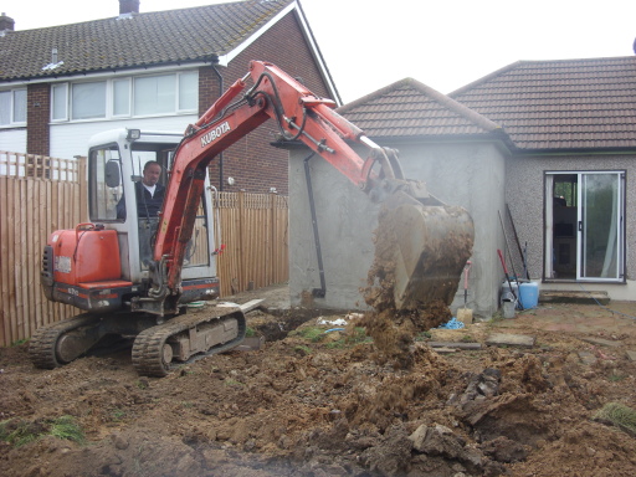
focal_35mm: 38
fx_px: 698
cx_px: 318
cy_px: 238
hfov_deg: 49.0
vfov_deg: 37.7
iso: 50
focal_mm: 6.3
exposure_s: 1/135
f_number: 2.8
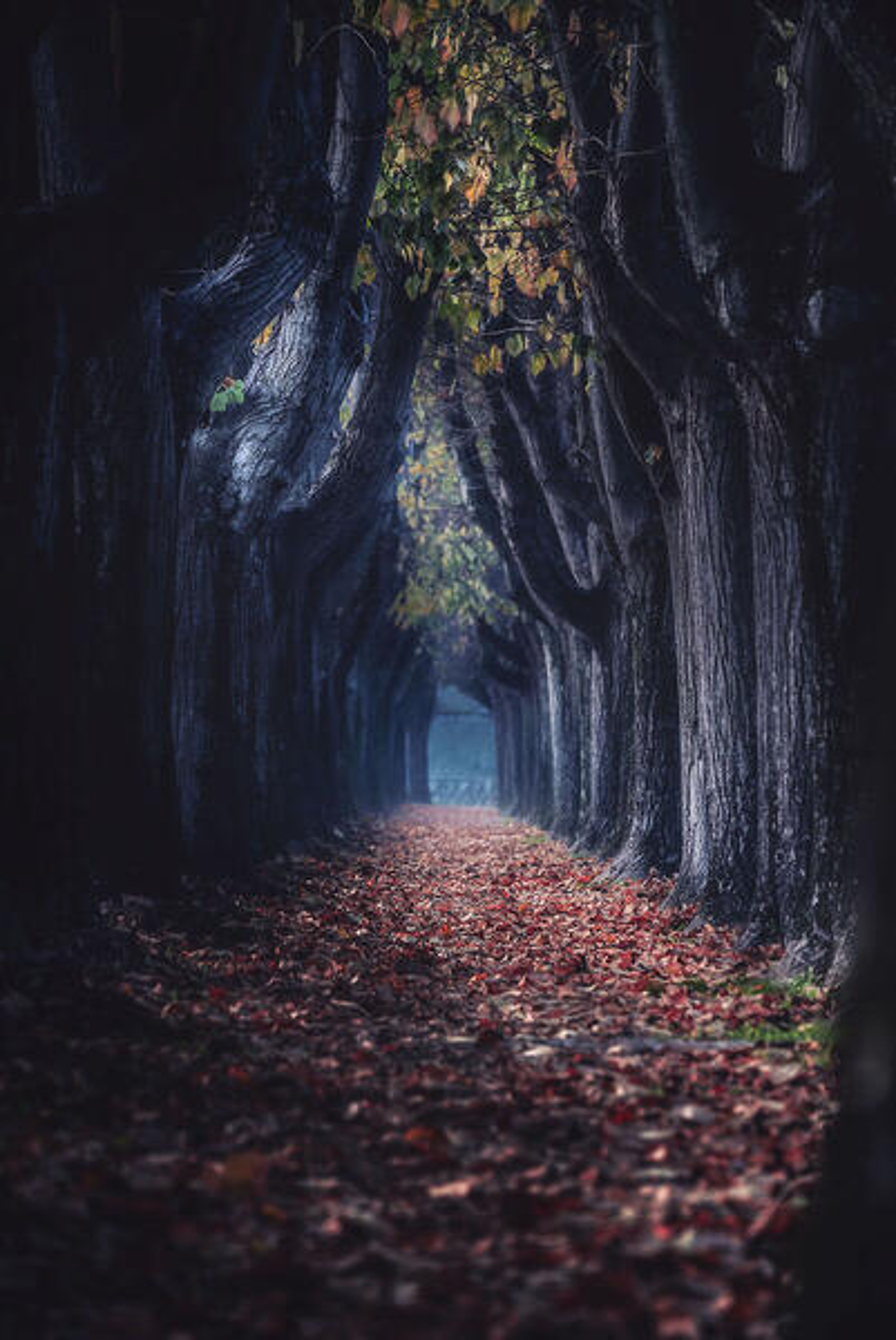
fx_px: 8199
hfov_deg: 6.3
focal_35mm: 220
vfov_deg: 9.3
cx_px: 448
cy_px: 670
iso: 320
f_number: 7.1
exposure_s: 1/30
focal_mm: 220
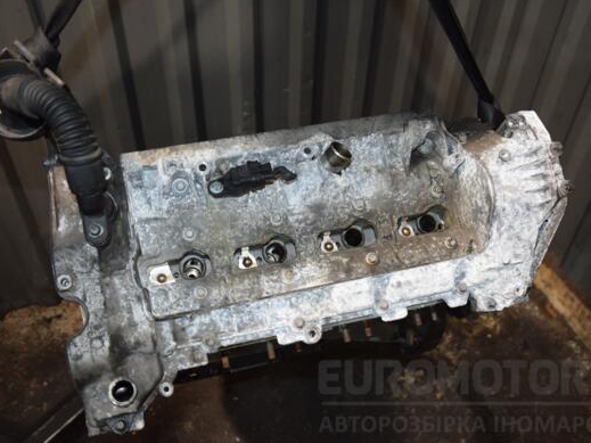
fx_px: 683
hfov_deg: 46.8
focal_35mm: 40
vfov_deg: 35.9
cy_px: 225
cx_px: 297
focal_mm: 24
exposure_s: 1/60
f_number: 5
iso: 800
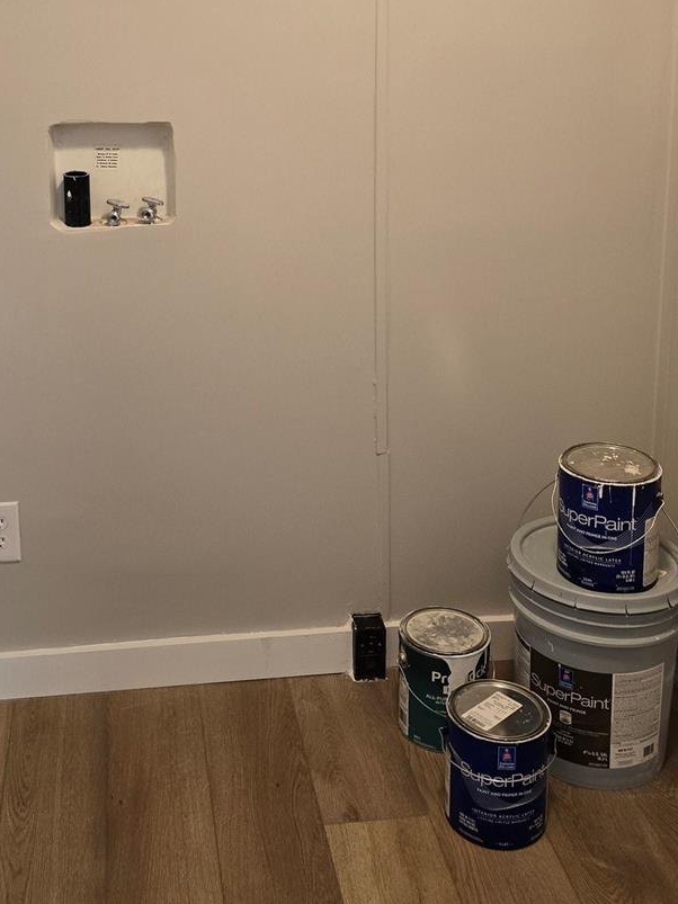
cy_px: 204
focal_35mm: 44
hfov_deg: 32.6
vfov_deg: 41.4
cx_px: 229
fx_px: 1149
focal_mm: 6.3
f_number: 1.7
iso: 250
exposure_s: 1/120
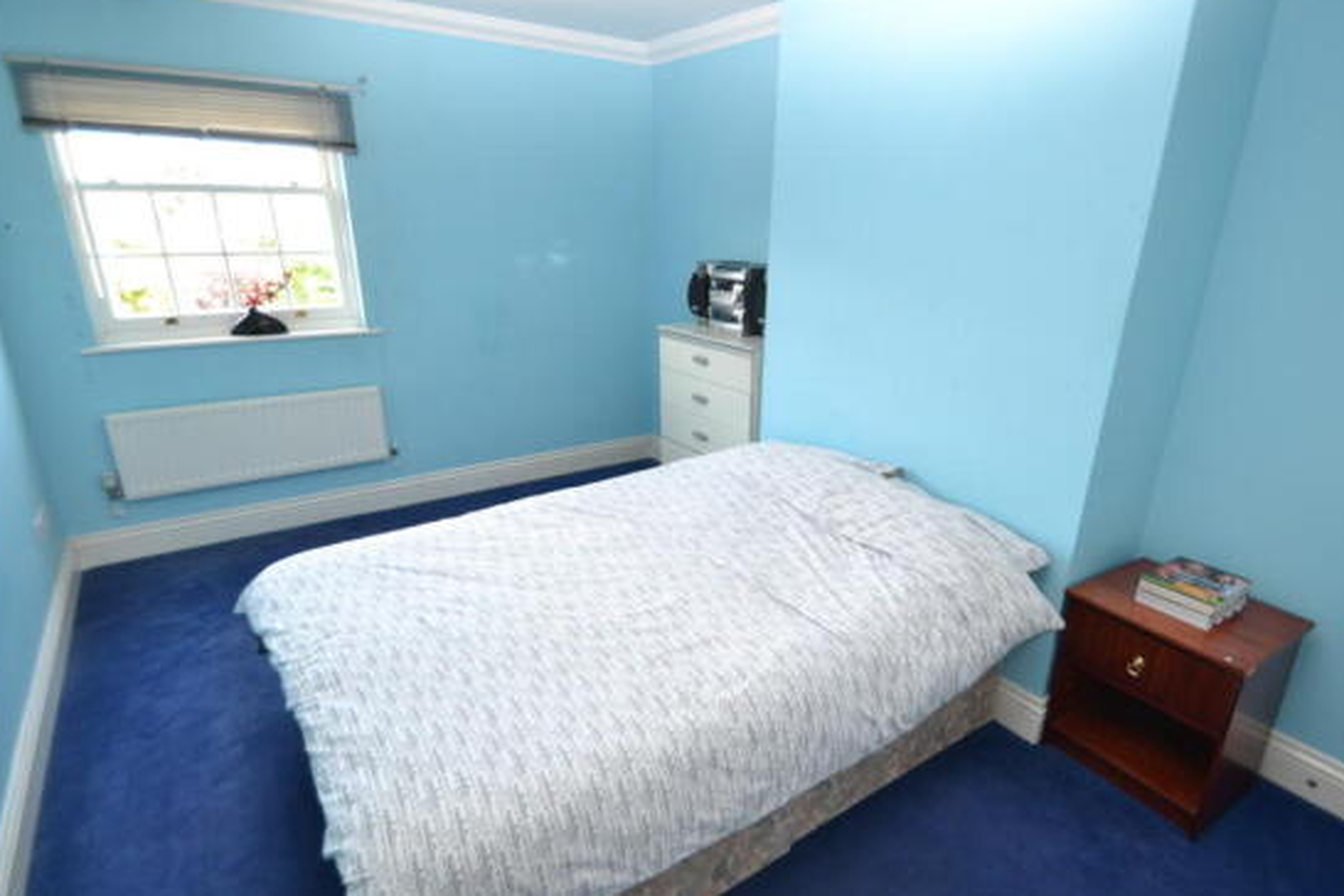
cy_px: 462
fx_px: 672
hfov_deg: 89.8
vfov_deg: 67.4
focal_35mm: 18
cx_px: 730
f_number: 3.5
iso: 400
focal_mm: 10
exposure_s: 1/60
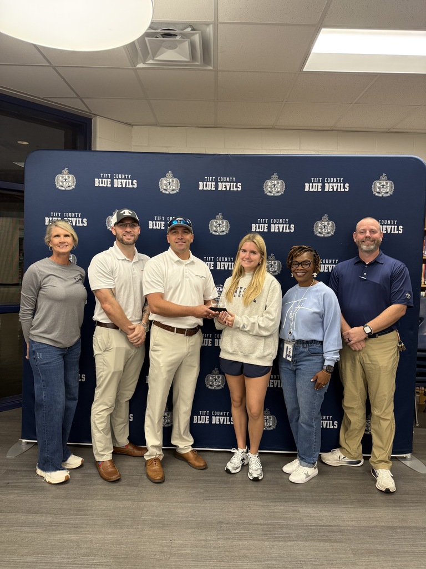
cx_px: 213
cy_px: 284
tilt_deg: -4.2
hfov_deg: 56.8
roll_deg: -1.9
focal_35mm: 24
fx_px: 394
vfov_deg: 71.6
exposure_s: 1/120
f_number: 1.78
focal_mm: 6.76
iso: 200
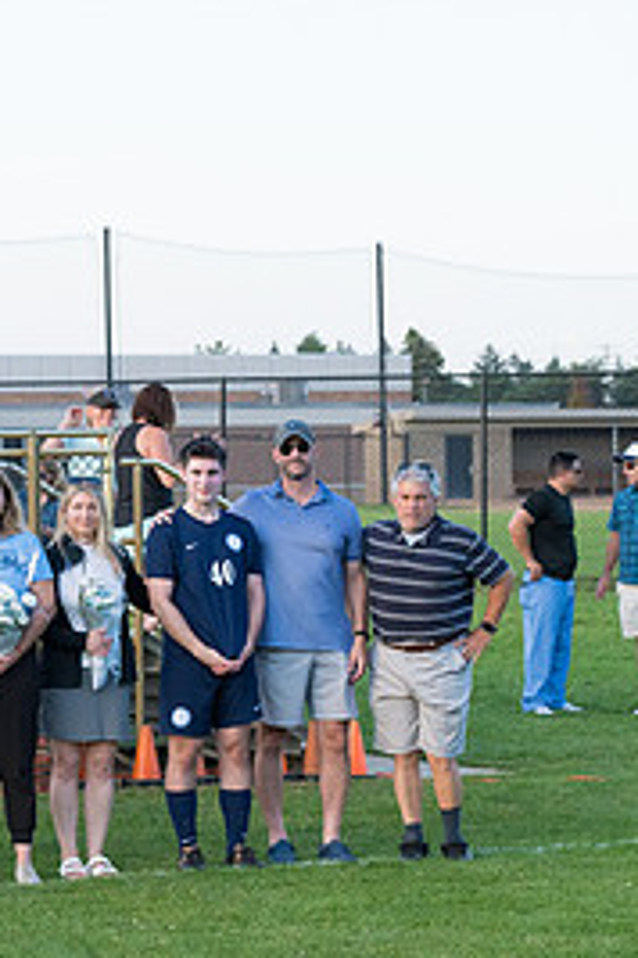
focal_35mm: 152
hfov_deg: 8.8
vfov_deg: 13.5
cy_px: 590
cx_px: -344
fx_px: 4040
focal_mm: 70
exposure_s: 1/1600
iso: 1250
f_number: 5.6
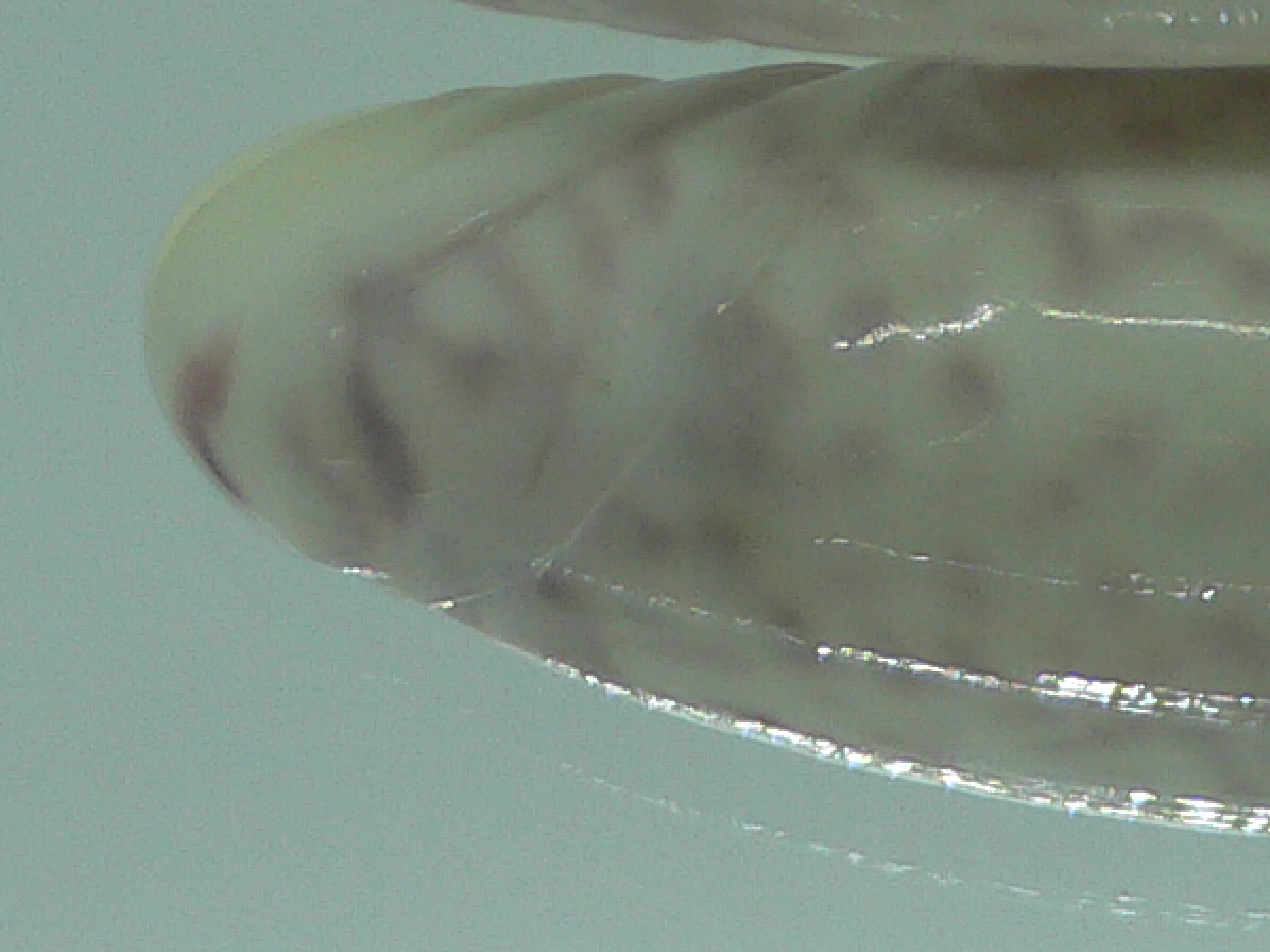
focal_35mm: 118
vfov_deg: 12.3
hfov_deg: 16.3
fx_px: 4327
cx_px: 1289
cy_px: -204
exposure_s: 1/60
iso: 80
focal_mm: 4.6
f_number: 2.8
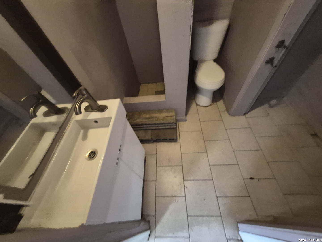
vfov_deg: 89.9
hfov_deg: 106.2
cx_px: 161
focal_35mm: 13
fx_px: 121
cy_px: 121
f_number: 2.2
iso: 1000
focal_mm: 1.74
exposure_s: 1/60
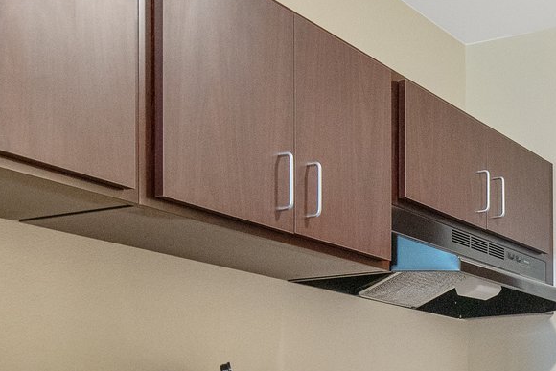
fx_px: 927
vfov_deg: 20.9
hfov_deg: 30.4
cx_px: 589
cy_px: 457
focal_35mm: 60
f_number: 6.3
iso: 2500
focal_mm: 17
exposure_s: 1/60
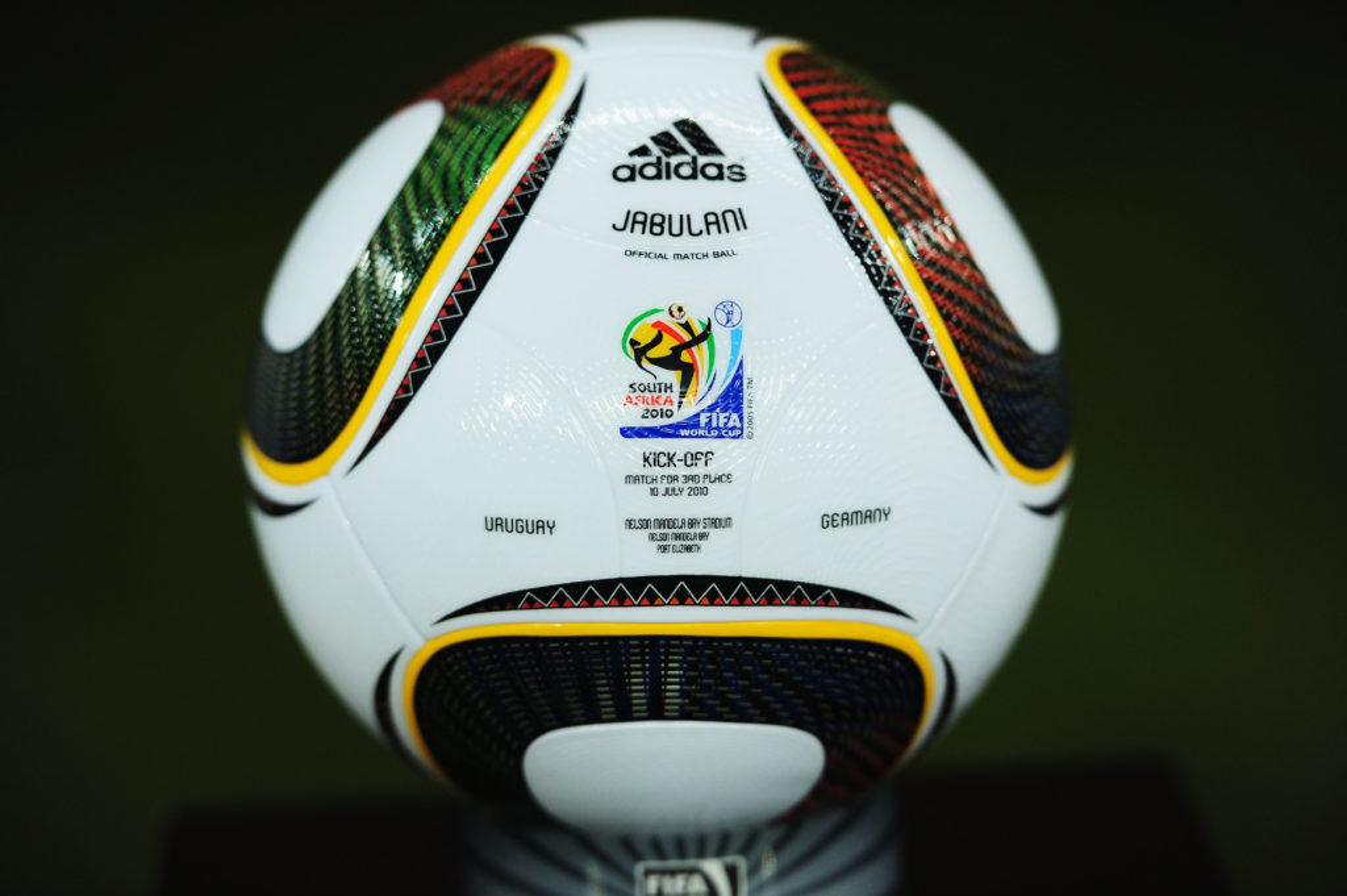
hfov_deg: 12.1
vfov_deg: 8.1
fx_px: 6356
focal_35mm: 170
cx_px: 674
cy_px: 448
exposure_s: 1/1000
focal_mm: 170
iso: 1250
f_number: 2.8
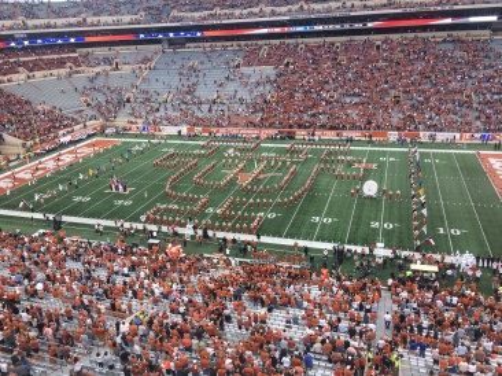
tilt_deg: -20.8
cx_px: 251
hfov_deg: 61.7
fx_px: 420
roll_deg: +4.1
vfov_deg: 48.2
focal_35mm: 29
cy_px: 188
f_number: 2.2
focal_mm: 4.15
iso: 25
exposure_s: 1/120
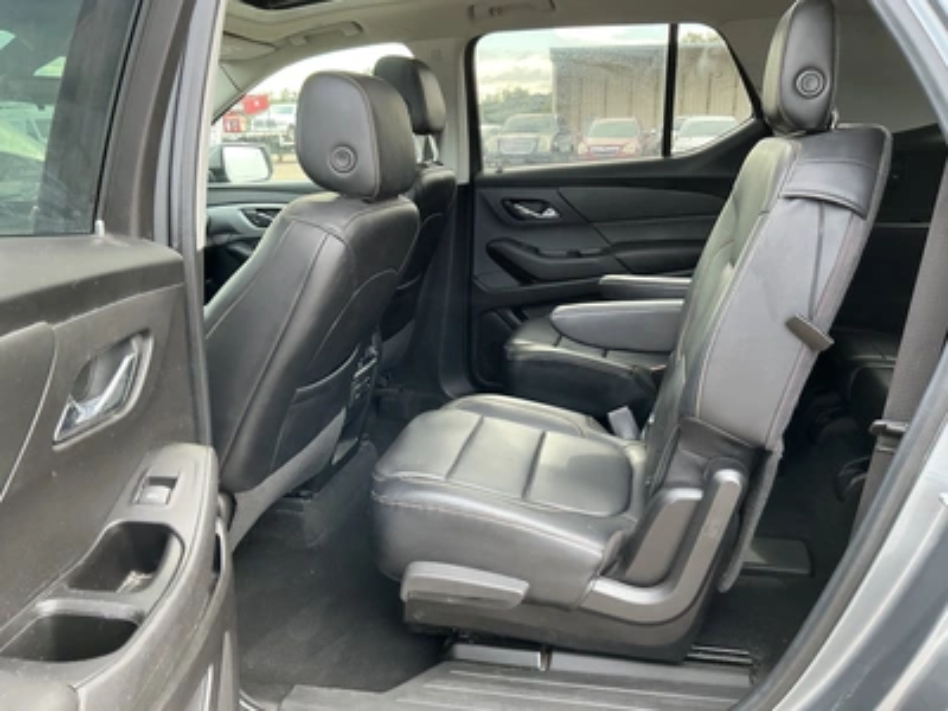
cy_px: 356
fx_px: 767
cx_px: 474
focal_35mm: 28
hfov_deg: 63.4
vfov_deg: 49.7
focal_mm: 3
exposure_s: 1/104
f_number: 1.8
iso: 64
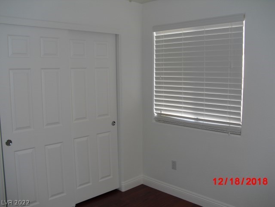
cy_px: 104
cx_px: 138
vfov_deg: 39.7
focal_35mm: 36
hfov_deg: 51.4
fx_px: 286
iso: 100
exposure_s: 1/60
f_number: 3.1
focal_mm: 6.3
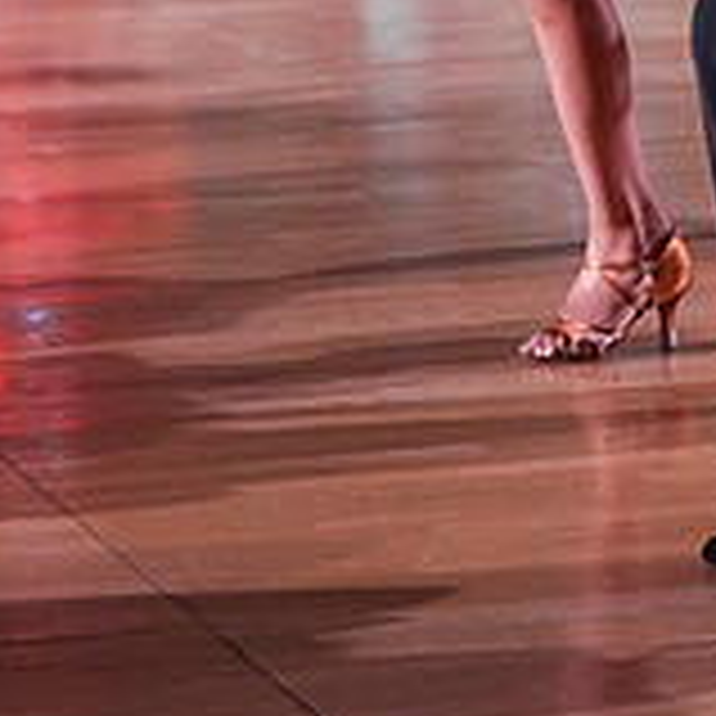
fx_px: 6295
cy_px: -257
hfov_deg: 6.5
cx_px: 682
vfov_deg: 6.4
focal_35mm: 269
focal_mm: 87
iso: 10000
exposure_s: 1/400
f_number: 5
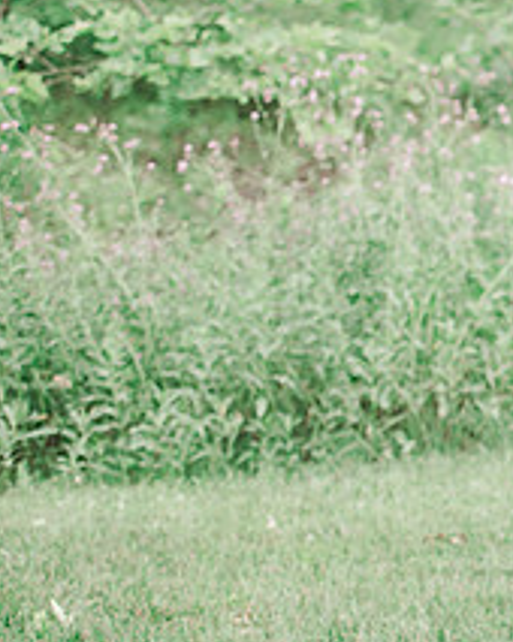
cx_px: 848
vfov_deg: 10.8
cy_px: 273
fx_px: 3402
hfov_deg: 8.4
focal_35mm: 179
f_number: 3.2
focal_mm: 70
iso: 800
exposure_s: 1/125
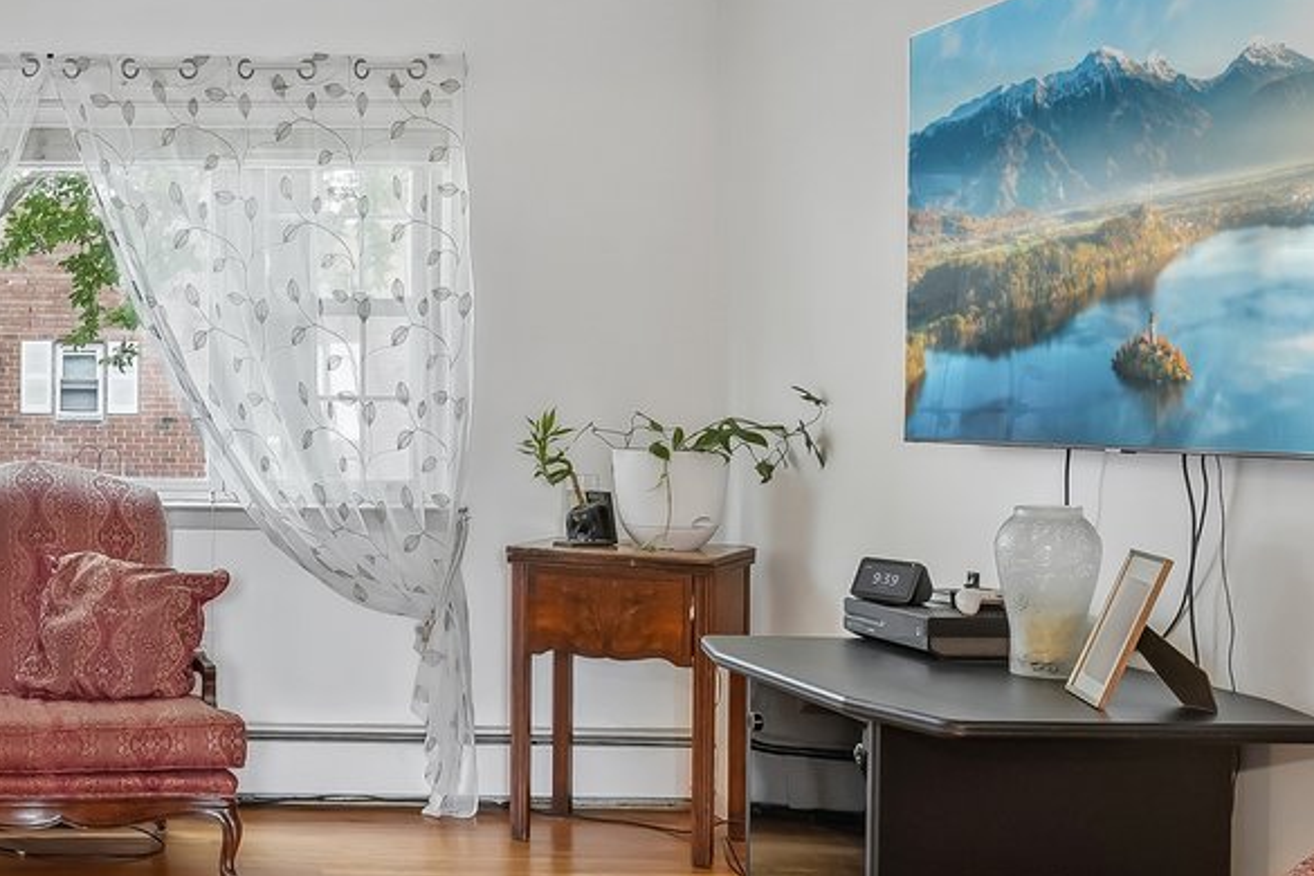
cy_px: 403
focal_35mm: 49
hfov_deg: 36.2
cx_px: -9
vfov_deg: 27.5
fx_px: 1788
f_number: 8
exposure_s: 1/3.33
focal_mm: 14
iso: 400
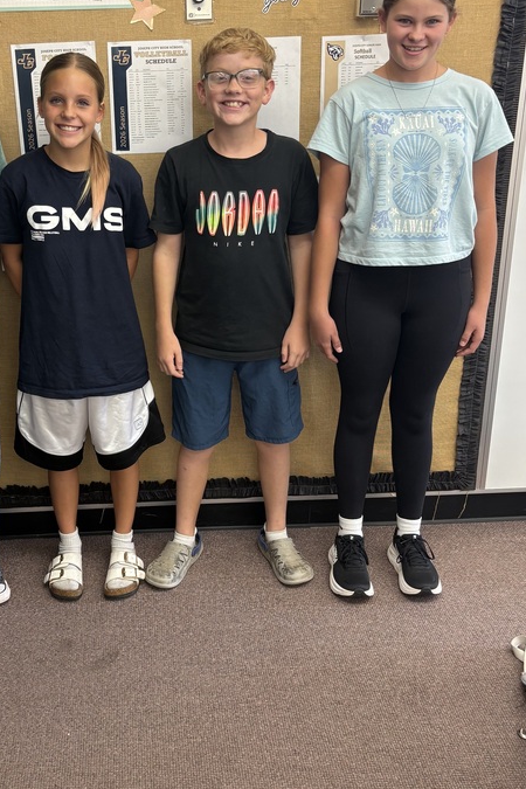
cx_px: 161
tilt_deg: -20.4
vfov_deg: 47.4
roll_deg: +2.0
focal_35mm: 41
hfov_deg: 32.3
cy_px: 387
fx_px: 899
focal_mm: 5.96
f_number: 1.6
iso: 80
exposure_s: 1/63
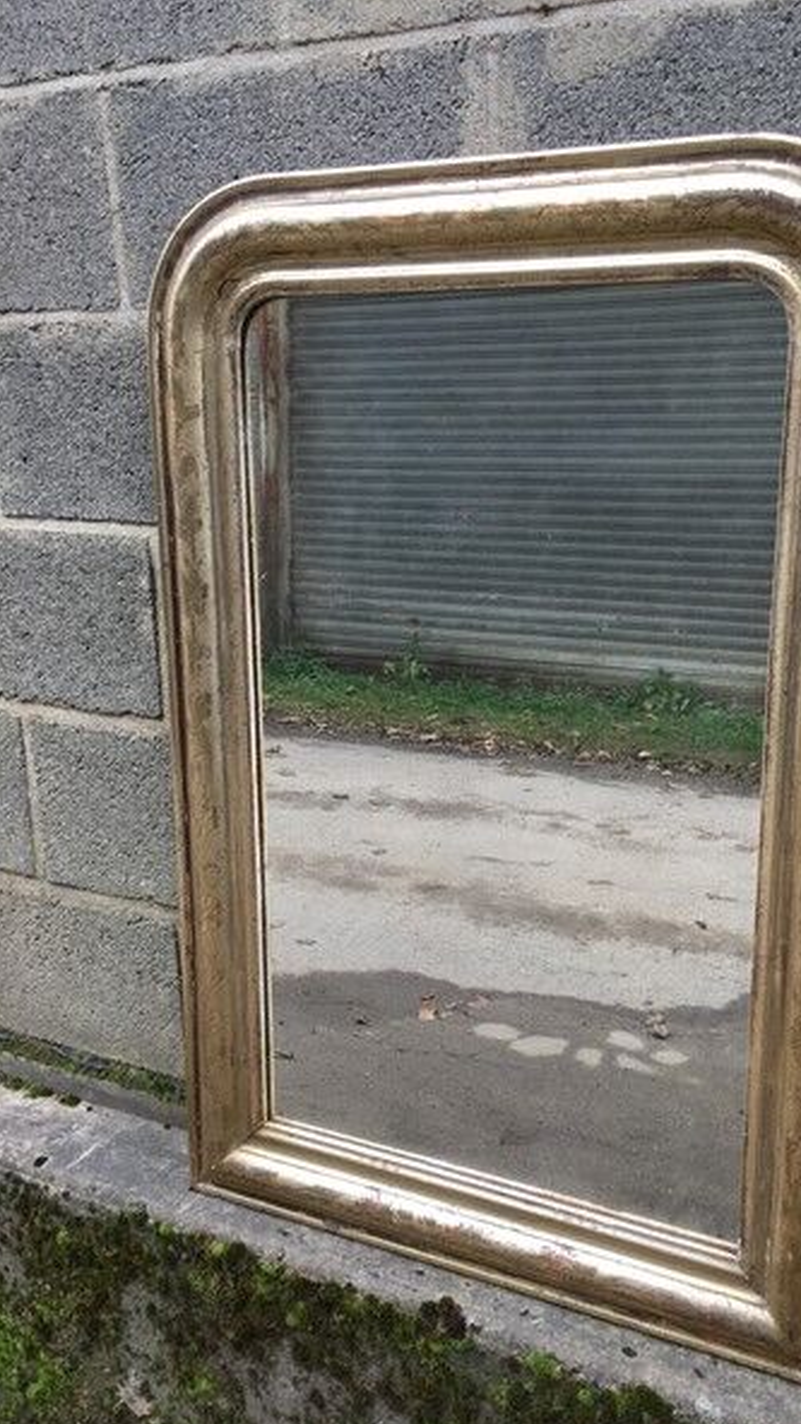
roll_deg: +2.7
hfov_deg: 36.3
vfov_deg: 61.0
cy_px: 714
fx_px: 1208
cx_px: 539
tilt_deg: -14.6
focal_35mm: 32
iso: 40
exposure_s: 1/100
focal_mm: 4.15
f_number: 2.2
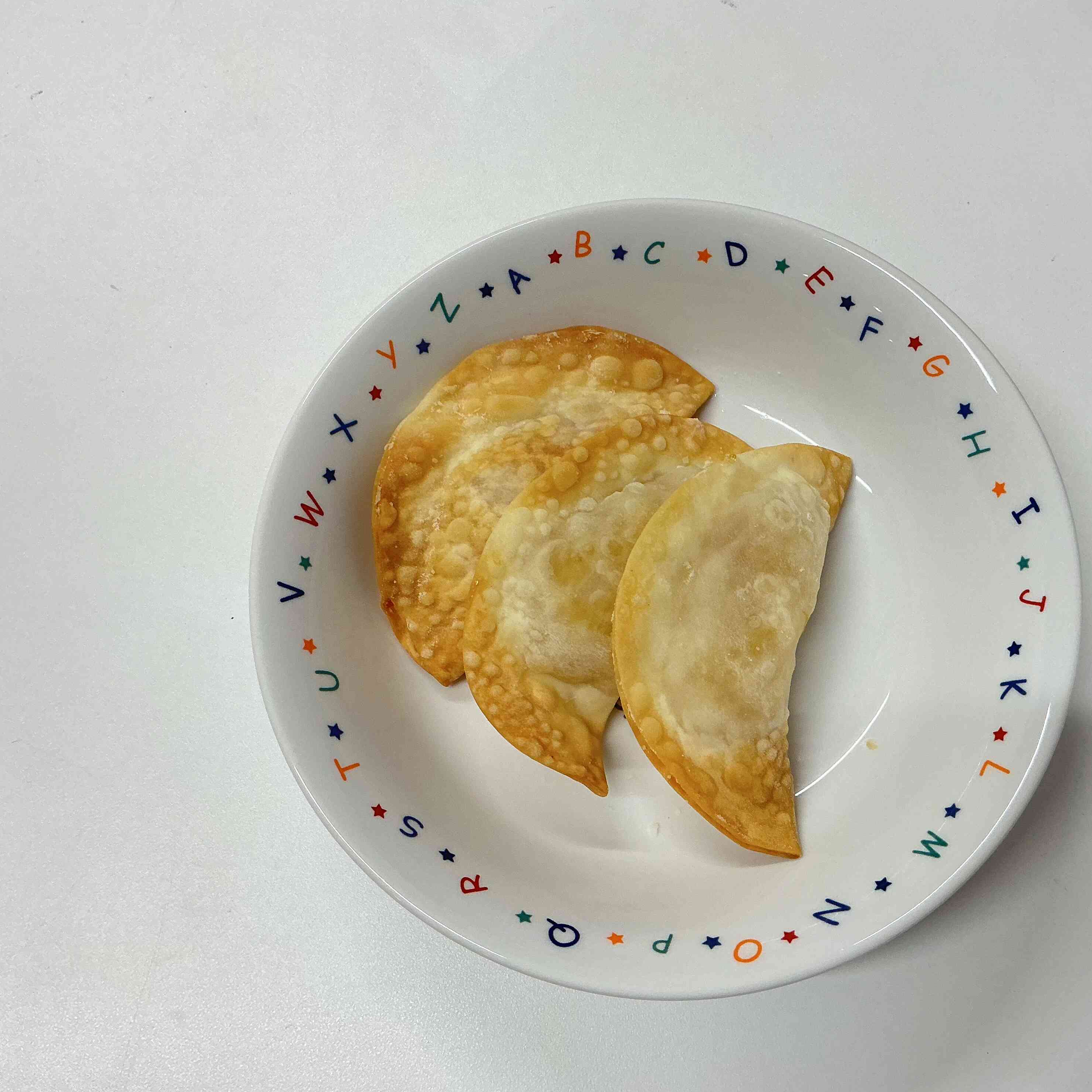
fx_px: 1249
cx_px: 624
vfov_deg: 47.2
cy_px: 558
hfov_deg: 47.1
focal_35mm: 35
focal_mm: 3
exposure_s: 1/120
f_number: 1.8
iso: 64
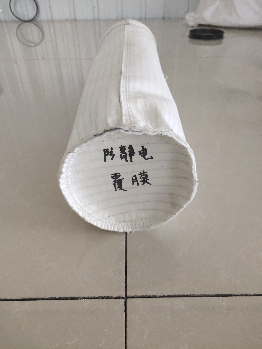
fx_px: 293
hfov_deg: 48.2
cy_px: 174
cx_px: 131
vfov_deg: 61.7
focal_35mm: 29
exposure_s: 1/100
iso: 159
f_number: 1.8
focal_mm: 4.27
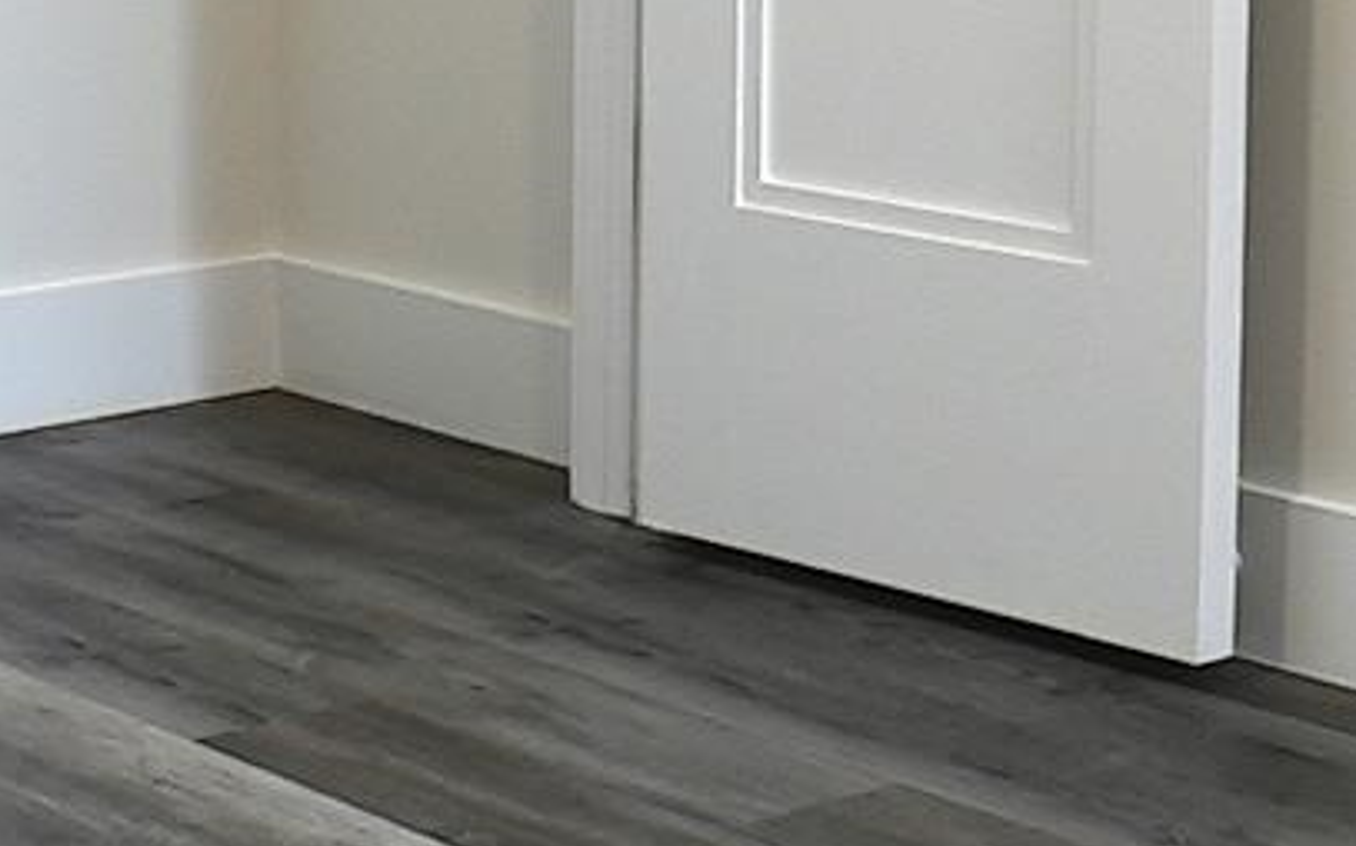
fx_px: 3842
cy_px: -100
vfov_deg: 12.3
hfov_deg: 19.6
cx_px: 70
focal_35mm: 104
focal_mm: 10
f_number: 6.3
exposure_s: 1/6
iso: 64
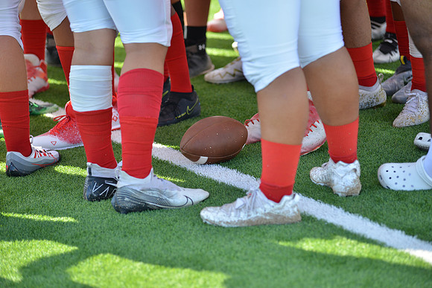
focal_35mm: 122
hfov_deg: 16.8
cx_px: 216
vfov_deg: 11.2
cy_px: 144
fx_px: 1464
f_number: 2.8
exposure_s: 1/1600
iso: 400
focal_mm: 122
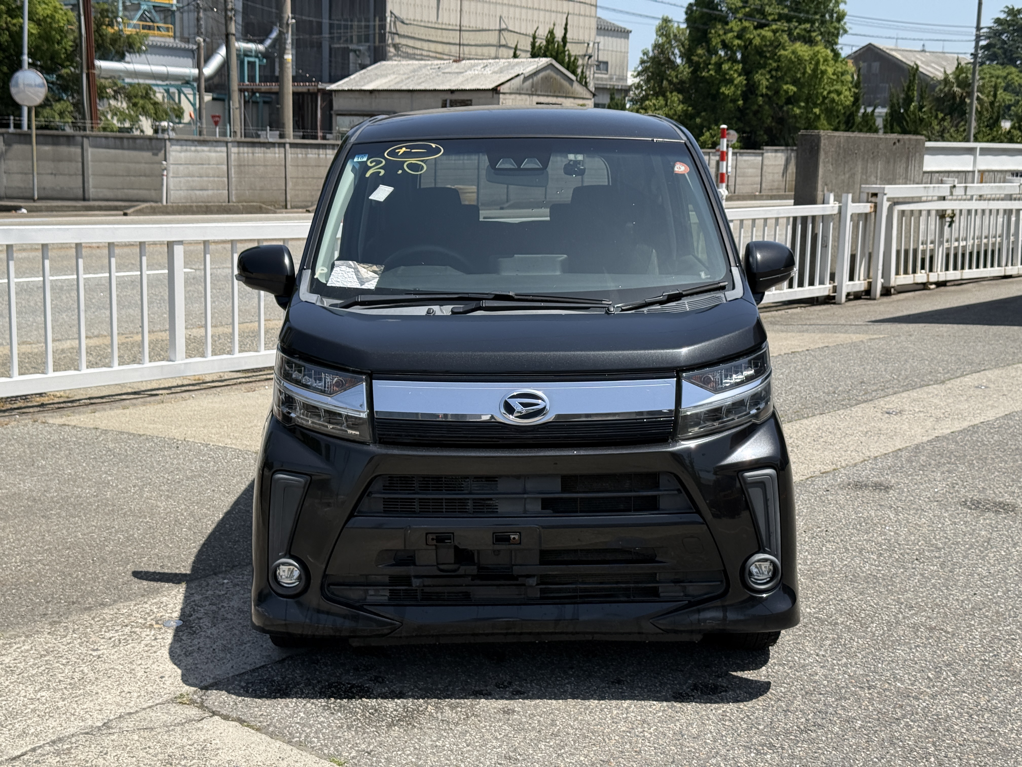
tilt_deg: -8.9
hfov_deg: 39.7
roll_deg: -1.6
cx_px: 511
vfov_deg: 30.3
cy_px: 384
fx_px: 1417
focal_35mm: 48
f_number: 1.78
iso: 100
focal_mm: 6.76
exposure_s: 1/4878
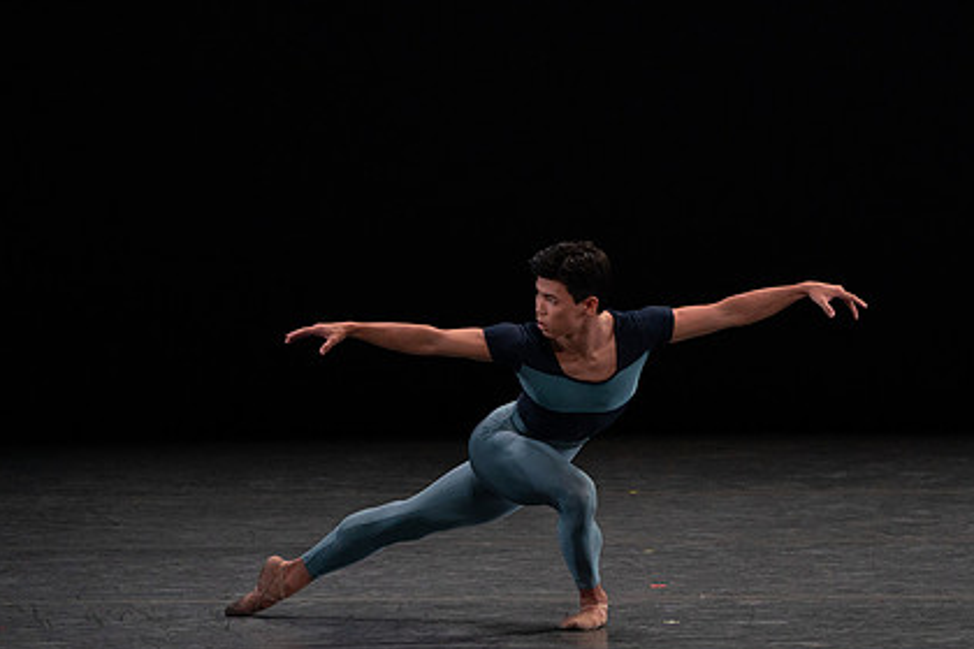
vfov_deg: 2.5
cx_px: 610
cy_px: 314
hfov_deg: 3.7
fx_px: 14961
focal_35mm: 553
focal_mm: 400
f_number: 5.6
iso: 5000
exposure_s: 1/400
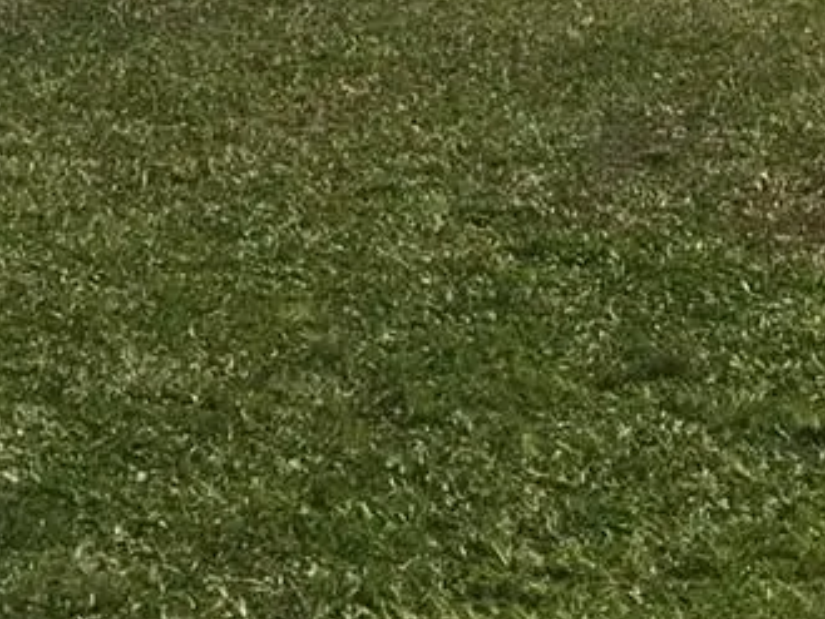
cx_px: 589
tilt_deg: +4.6
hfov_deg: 14.0
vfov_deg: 9.4
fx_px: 3362
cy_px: -850
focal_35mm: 141
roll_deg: +0.1
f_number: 2.2
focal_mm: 4.15
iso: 32
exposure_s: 1/2198
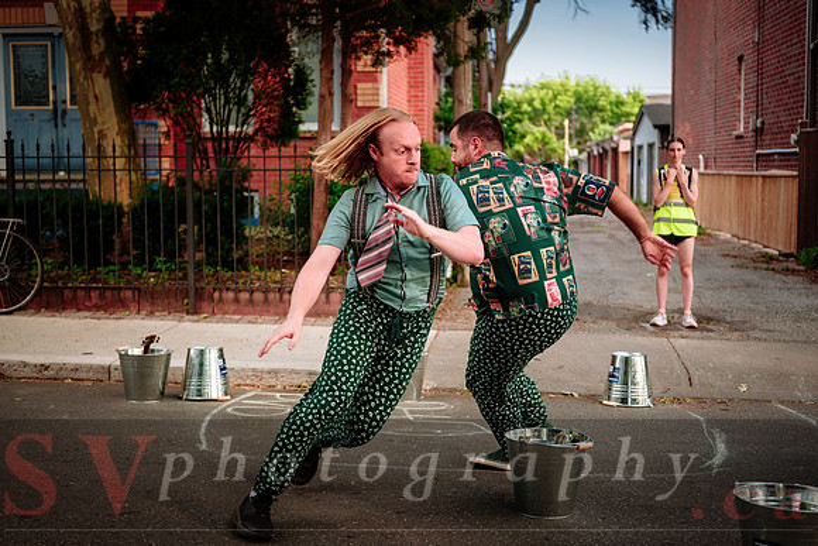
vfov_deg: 28.1
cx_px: 409
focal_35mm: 48
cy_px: 273
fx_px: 1091
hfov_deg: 41.1
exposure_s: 1/500
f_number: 1.8
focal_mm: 32.2
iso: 500
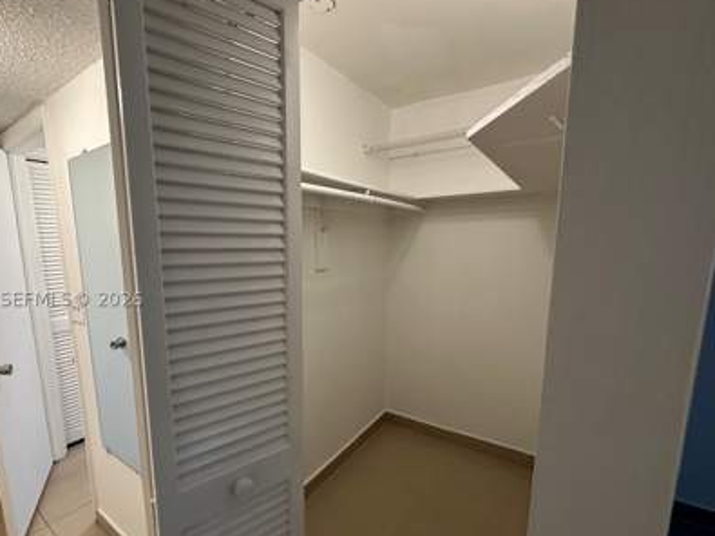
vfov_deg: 74.4
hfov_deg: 90.5
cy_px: 299
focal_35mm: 17
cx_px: 310
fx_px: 351
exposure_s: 1/60
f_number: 2.2
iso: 160
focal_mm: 2.2
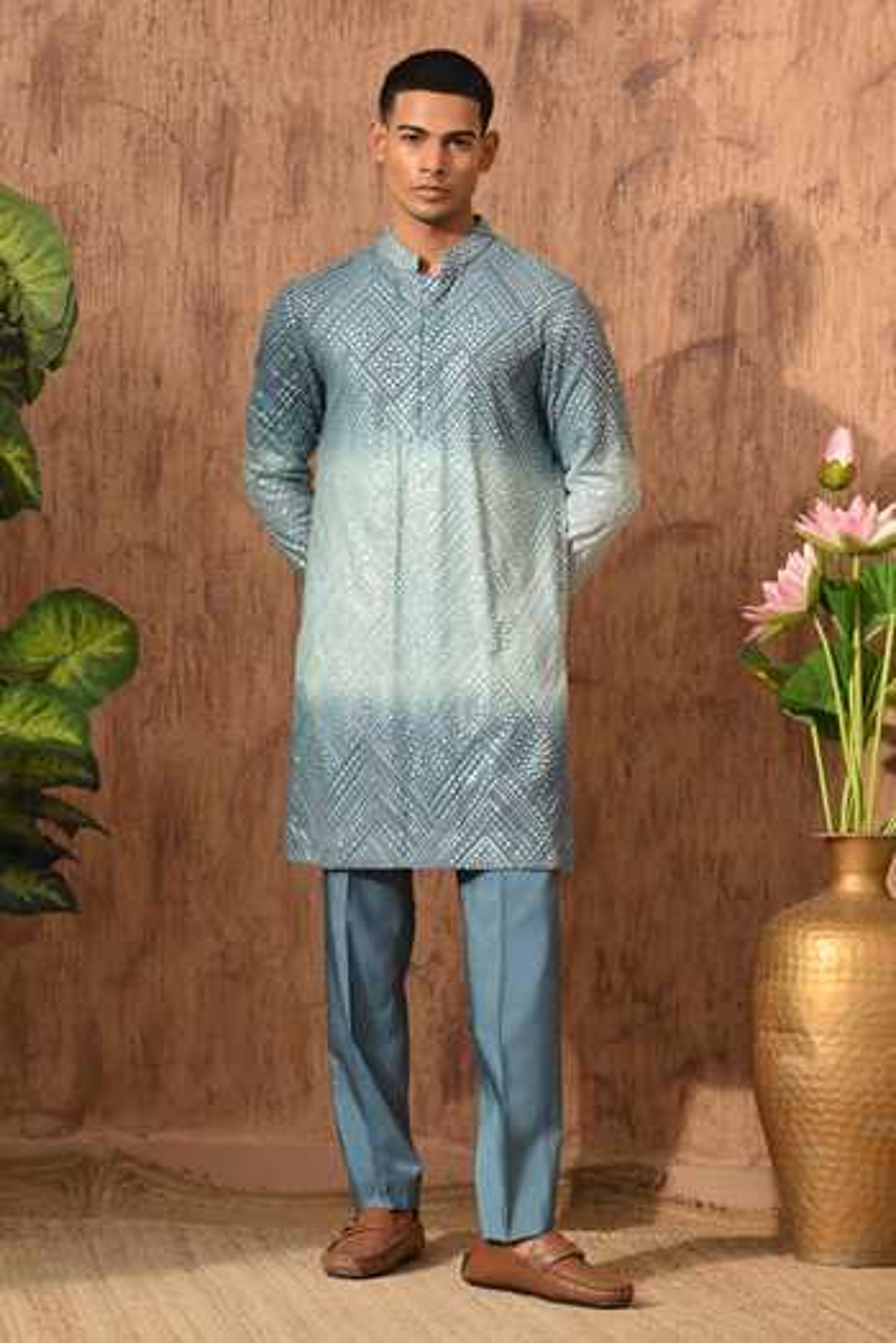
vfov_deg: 27.7
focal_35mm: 73
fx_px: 2725
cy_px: 672
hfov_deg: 18.7
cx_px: 448
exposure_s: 1/100
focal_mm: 73
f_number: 8
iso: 250
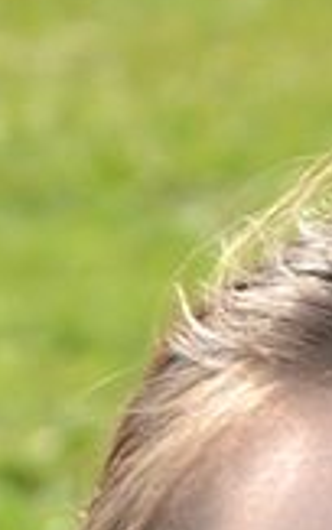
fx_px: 11441
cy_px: 1145
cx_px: 386
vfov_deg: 2.6
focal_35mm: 791
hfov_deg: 1.7
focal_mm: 66
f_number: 5.3
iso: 100
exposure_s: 1/125
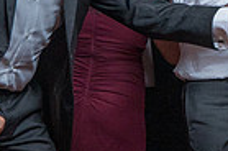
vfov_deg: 12.3
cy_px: 94
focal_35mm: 111
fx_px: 701
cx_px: 264
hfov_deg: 17.7
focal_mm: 24
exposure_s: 1/200
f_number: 5.6
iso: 2000
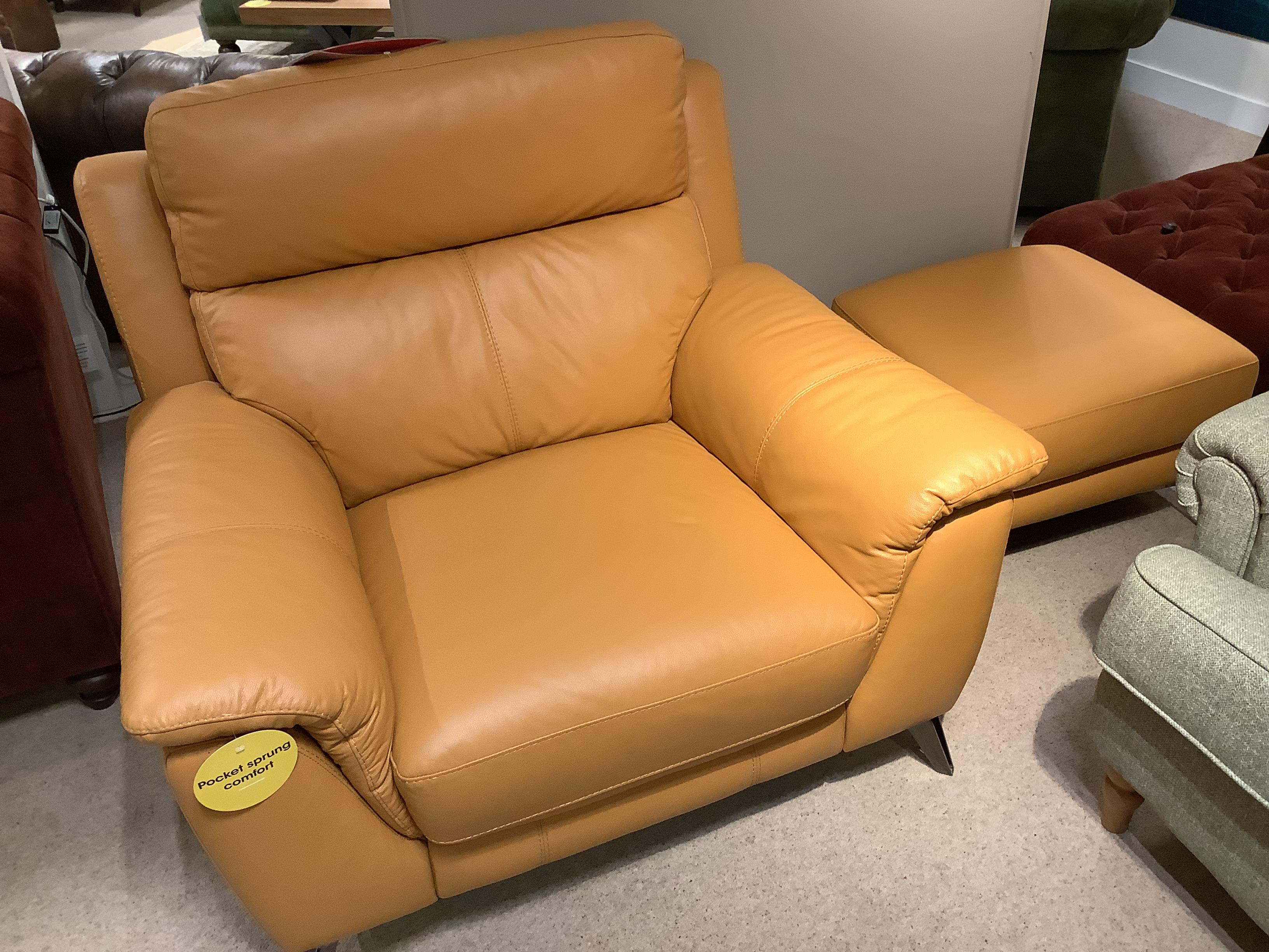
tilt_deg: -35.2
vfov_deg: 45.4
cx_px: 634
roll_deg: +0.6
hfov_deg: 58.4
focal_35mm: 31
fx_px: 1136
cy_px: 476
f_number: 2.4
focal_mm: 3.3
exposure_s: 1/50
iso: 125
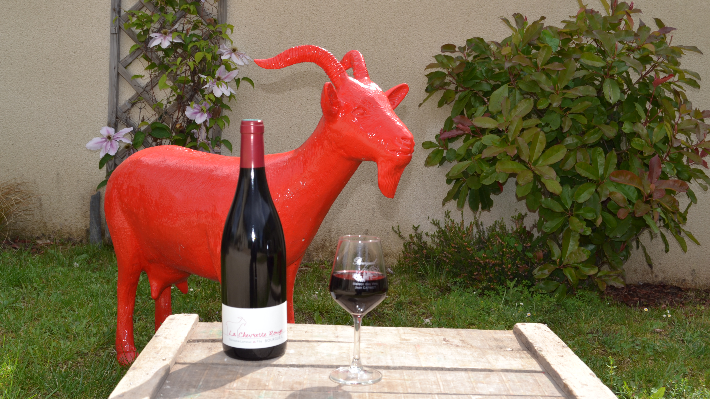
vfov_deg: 29.0
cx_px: 356
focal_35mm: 41
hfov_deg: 49.4
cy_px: 186
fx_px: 772
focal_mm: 26
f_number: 9
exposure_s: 1/200
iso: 100
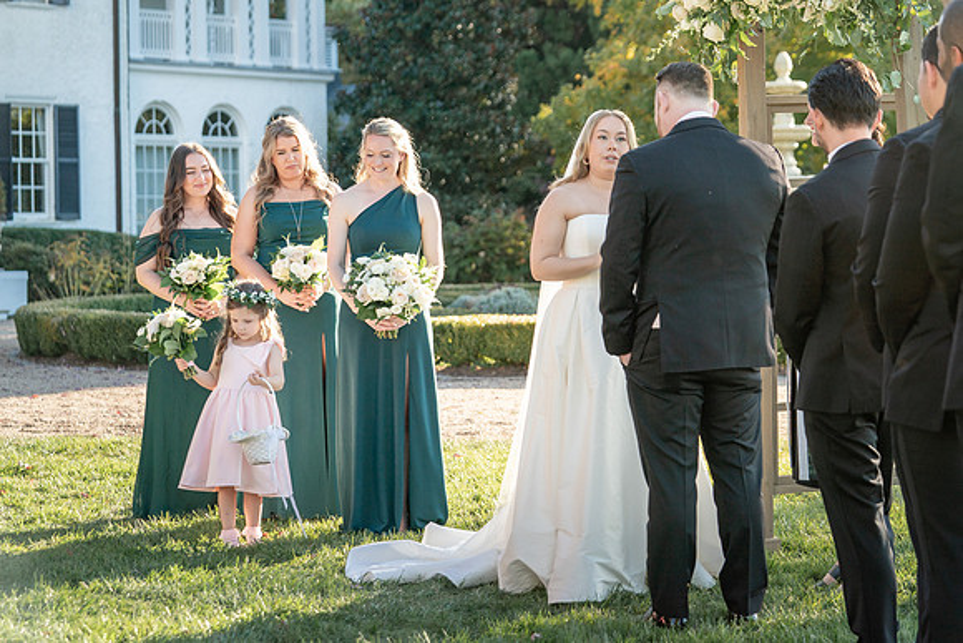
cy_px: 321
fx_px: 2675
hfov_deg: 20.4
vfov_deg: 13.7
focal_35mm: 100
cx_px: 535
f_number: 4
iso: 100
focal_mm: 90
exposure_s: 1/500
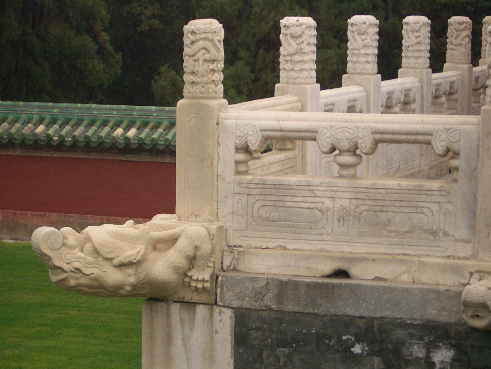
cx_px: 246
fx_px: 1489
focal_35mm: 105
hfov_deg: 18.7
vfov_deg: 14.1
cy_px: 184
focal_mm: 17.4
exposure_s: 1/80
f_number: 4.8
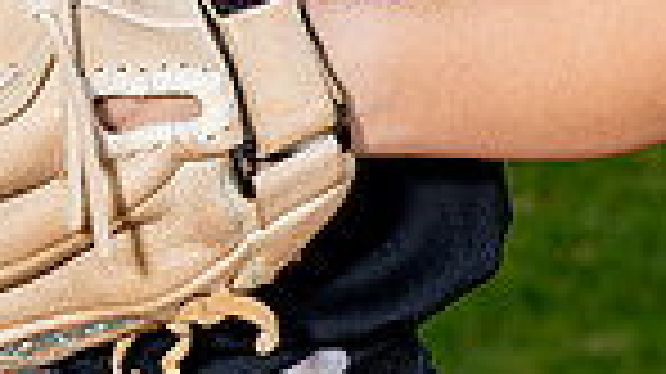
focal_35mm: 216
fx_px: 3812
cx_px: 144
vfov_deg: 5.4
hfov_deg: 10.0
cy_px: -550
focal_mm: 68
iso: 100
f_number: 5.6
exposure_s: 1/250
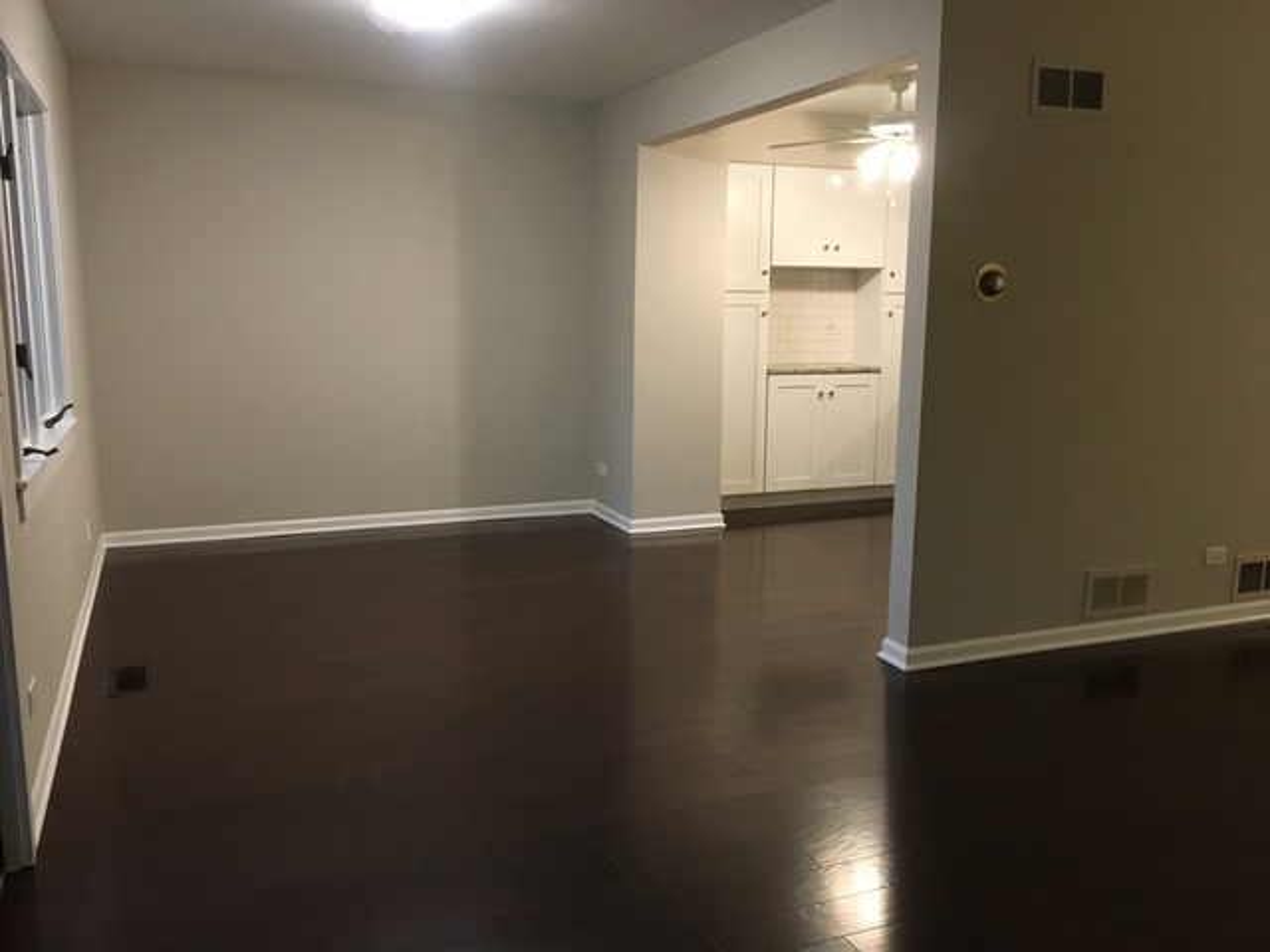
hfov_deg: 61.7
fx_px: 1064
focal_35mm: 29
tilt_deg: -8.6
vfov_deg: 48.2
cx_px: 635
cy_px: 476
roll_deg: -0.8
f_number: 2.2
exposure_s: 1/30
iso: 200
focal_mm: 4.15
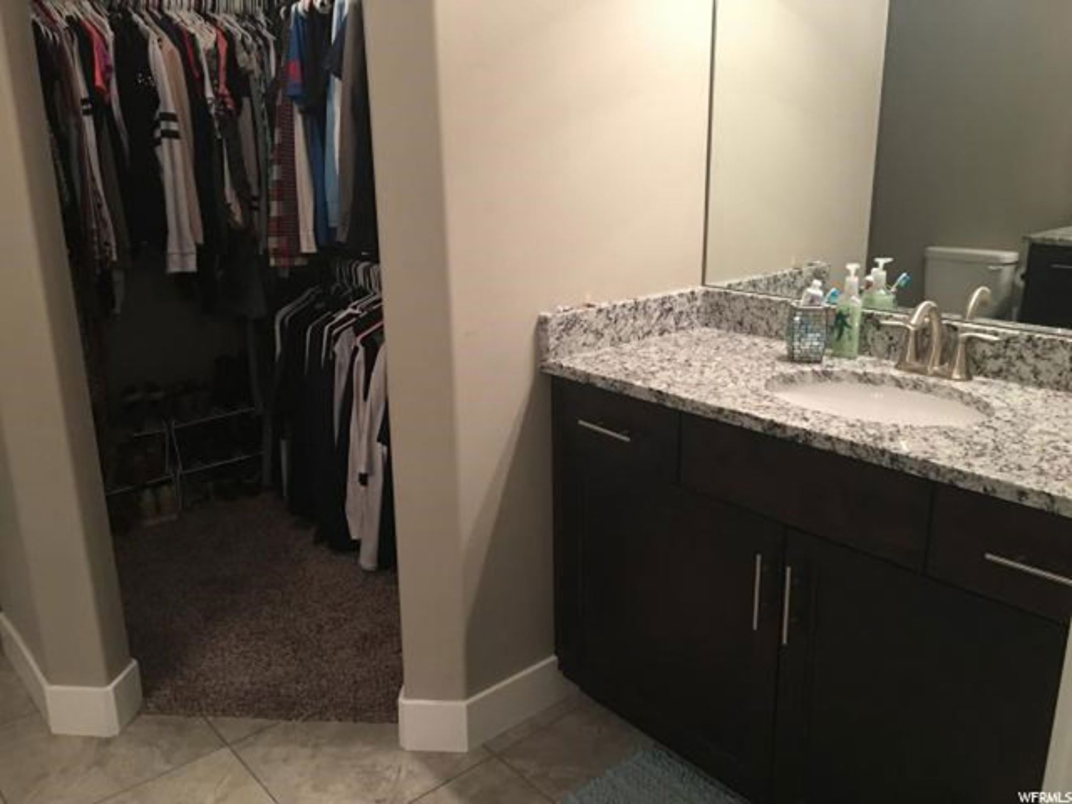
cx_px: 536
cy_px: 402
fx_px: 898
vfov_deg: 48.2
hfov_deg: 61.7
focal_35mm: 29
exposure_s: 1/15
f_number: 2.2
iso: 80
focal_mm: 4.15
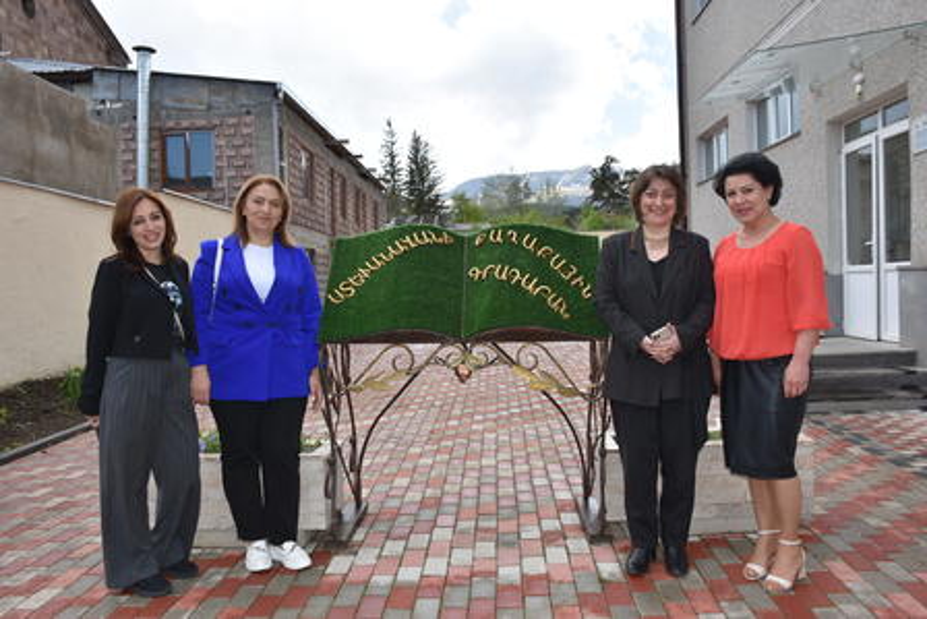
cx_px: 464
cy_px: 310
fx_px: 773
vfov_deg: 43.6
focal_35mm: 30
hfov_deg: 61.9
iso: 100
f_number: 6.3
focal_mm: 20
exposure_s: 1/250
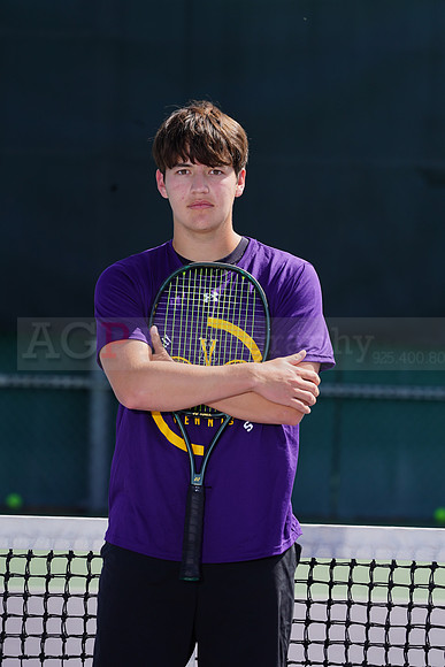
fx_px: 6337
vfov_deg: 6.0
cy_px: 334
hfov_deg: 4.0
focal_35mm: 342
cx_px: 222
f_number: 9
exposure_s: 1/250
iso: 100
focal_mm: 342
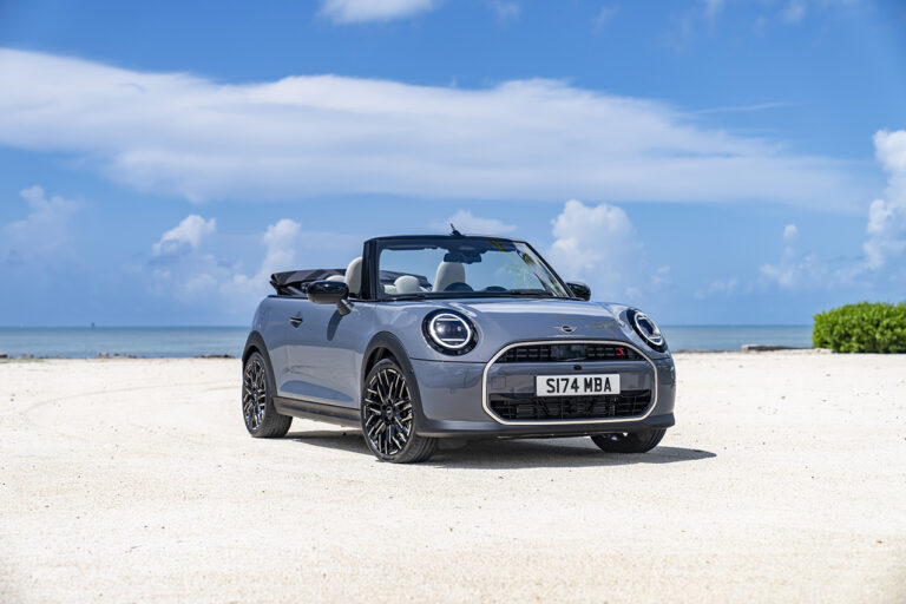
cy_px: 302
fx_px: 1736
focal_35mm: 69
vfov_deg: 19.7
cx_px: 453
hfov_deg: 29.2
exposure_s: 1/640
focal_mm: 69
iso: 100
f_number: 3.5
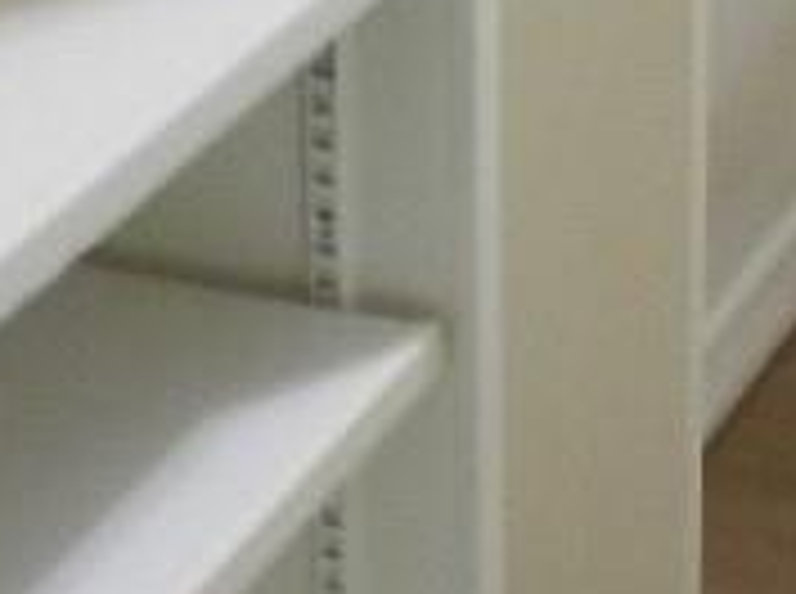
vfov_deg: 9.7
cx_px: 1246
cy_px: -482
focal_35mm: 145
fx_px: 3328
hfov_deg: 12.8
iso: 400
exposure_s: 1/5
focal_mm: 4.5
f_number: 3.5
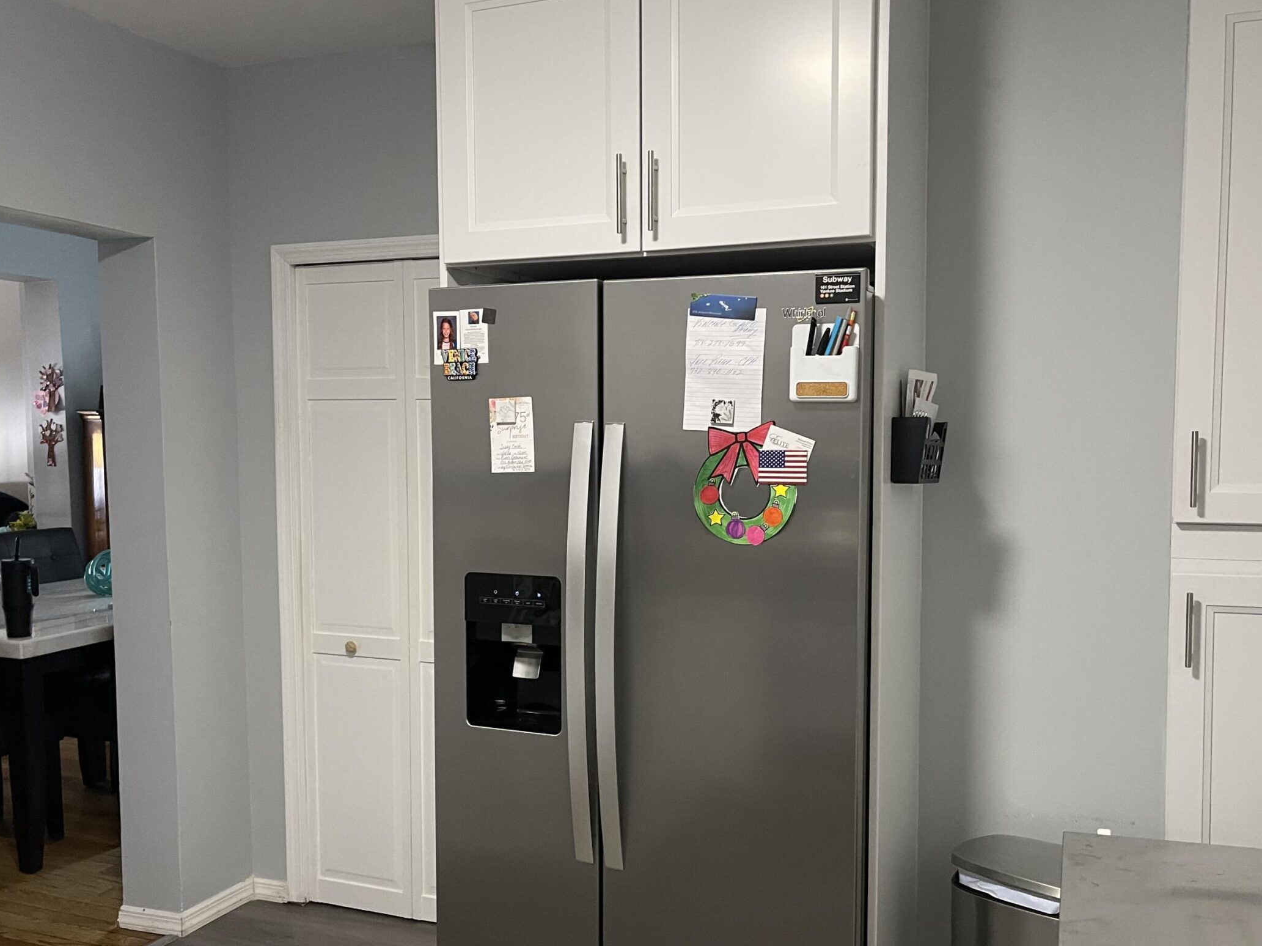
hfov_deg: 58.3
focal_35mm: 31
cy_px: 516
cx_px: 656
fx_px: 1130
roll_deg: -0.4
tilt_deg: -5.7
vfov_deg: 45.4
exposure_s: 1/60
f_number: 1.6
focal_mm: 5.1
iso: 320
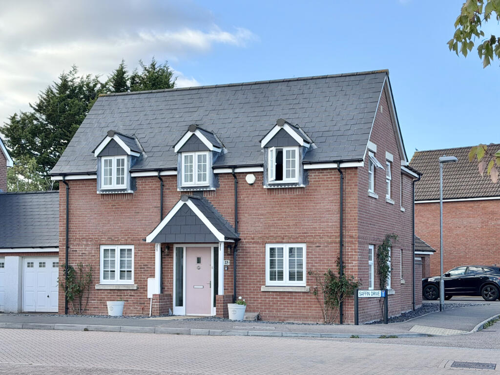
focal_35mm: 48
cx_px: 250
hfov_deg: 39.7
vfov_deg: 30.3
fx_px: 693
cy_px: 188
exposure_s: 1/2208
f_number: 1.78
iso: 100
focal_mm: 6.76
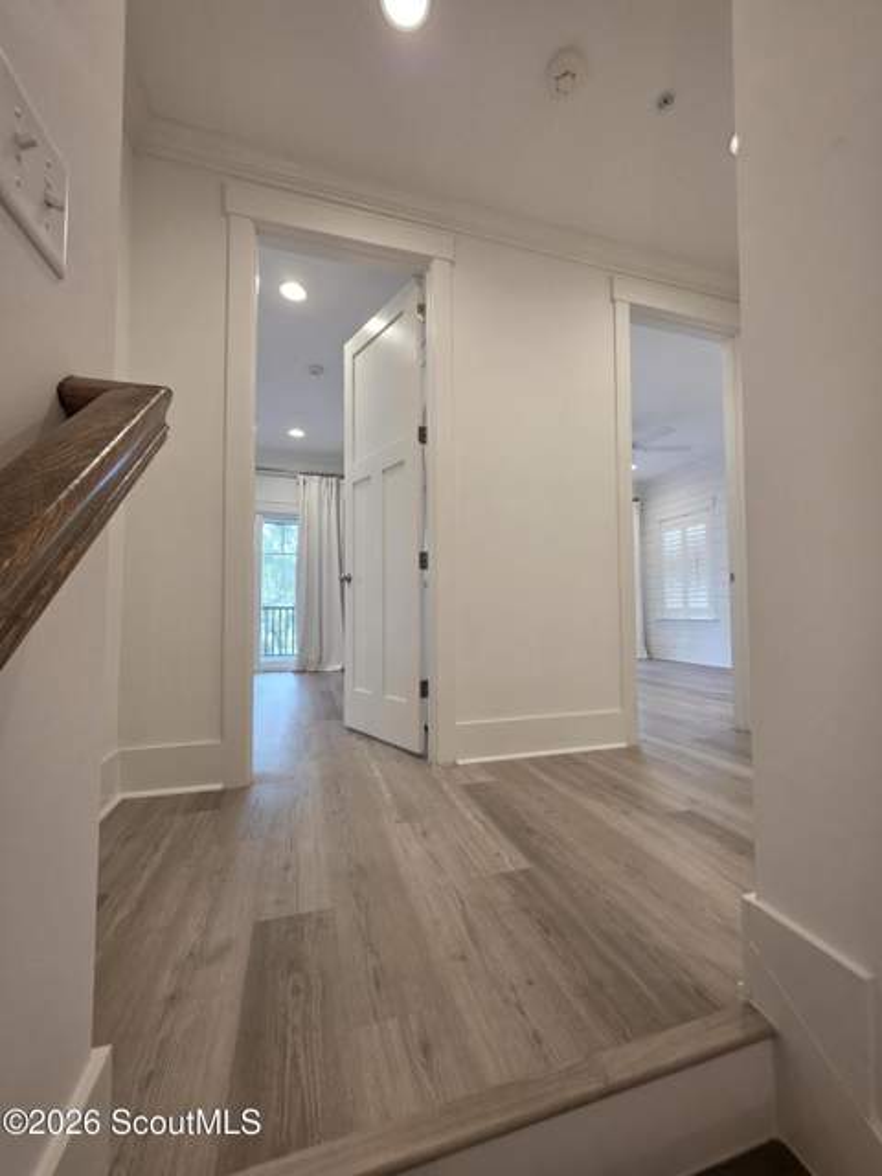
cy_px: 588
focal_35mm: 13
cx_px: 441
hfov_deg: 89.9
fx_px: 442
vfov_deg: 106.2
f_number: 1.9
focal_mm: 2.2
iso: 250
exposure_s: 1/120
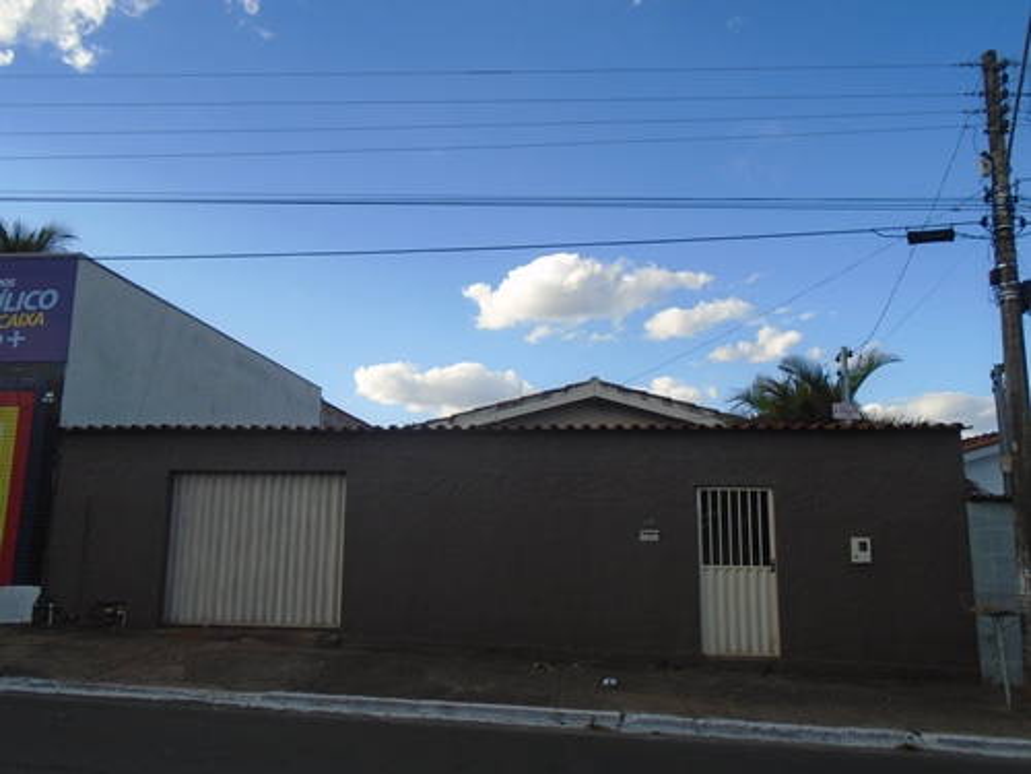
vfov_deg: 53.1
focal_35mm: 26
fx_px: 774
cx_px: 516
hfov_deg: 67.3
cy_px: 387
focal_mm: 4.6
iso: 100
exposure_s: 1/800
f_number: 3.2
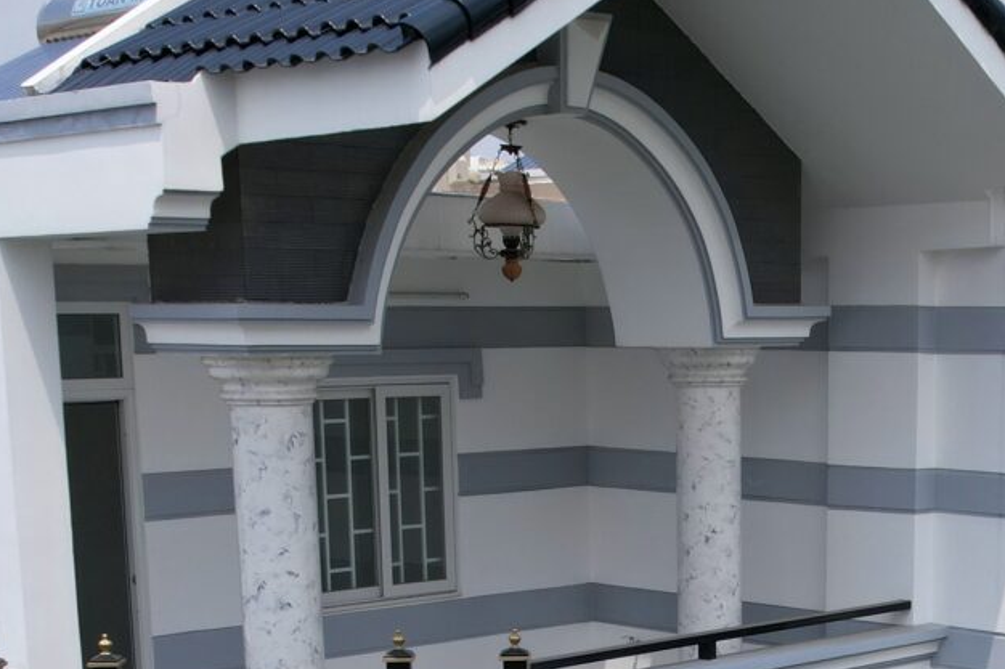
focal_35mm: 72
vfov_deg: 18.0
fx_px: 2009
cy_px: 805
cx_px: 804
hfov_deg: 27.5
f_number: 2.8
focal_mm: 8.38
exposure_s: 1/2500
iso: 120
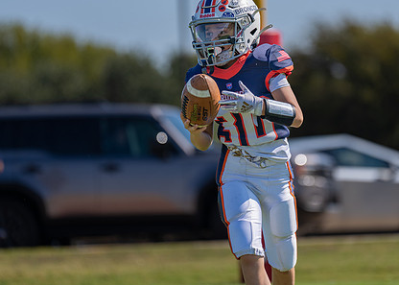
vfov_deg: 4.5
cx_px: 254
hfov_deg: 6.3
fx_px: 3626
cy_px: 102
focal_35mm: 320
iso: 100
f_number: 2.8
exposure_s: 1/2500
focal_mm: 200
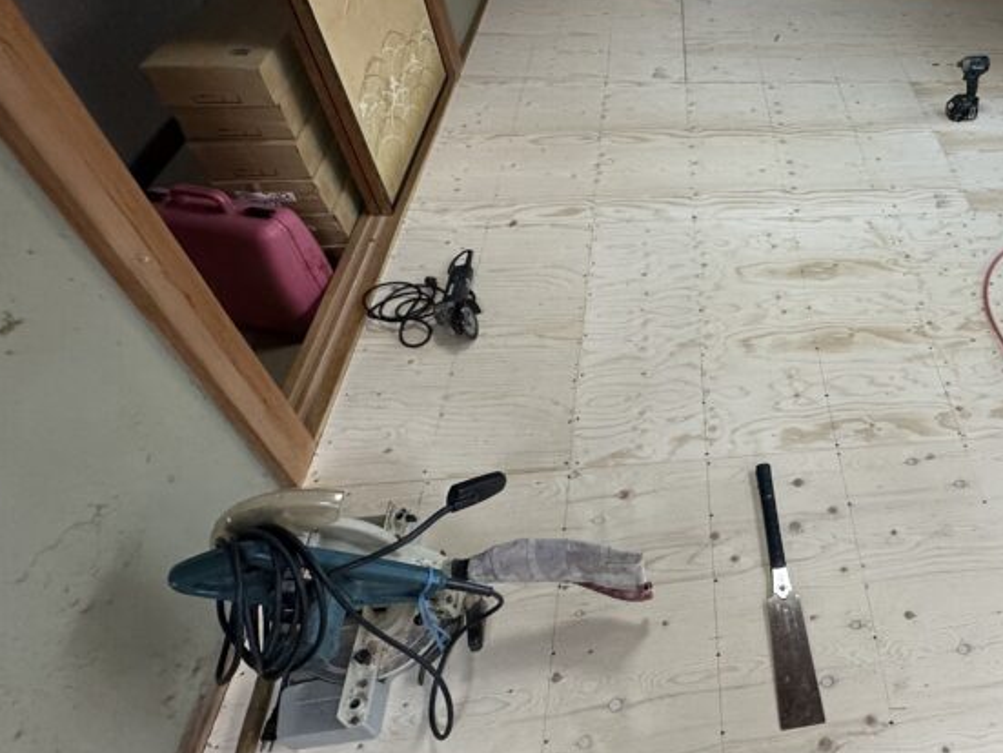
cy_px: 364
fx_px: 754
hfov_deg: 61.2
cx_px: 816
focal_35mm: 26
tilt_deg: -45.6
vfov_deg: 53.1
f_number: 2.2
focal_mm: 2.22
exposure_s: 1/100
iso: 200
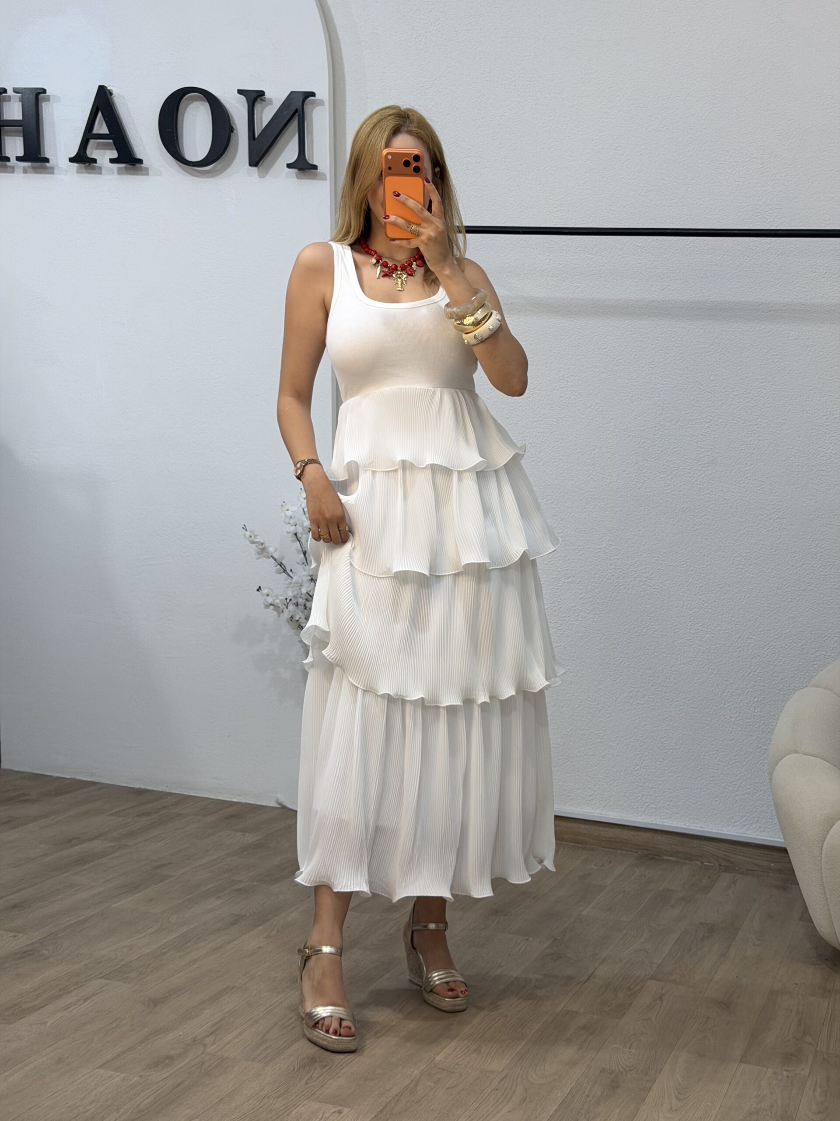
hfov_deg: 30.3
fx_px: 1553
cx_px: 420
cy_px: 560
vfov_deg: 39.7
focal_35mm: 48
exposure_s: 1/96
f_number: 1.78
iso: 64
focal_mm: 6.76
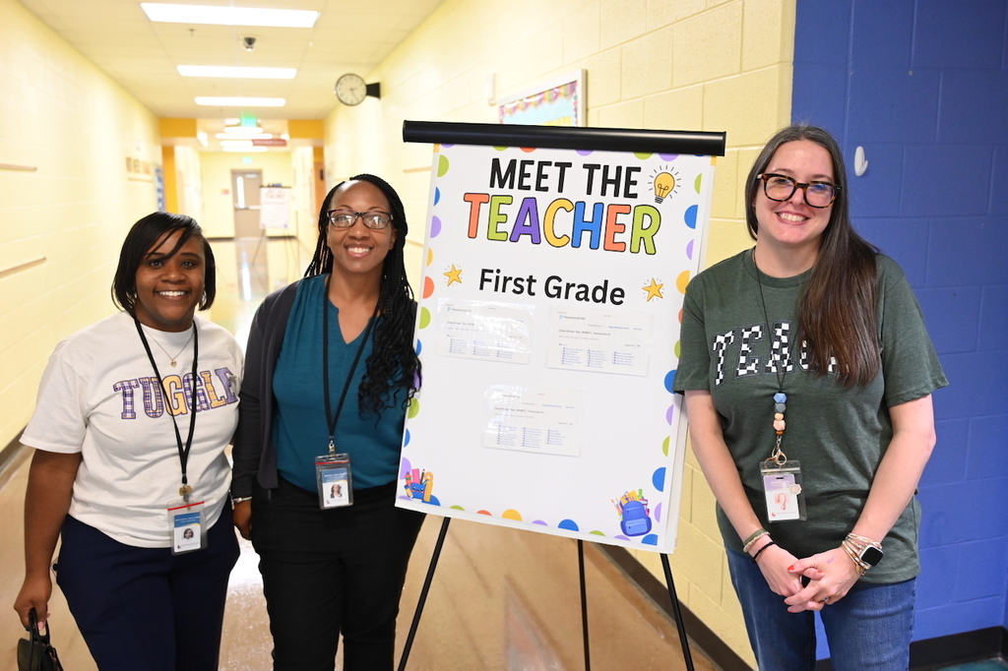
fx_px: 854
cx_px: 504
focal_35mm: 30
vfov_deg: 42.9
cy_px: 336
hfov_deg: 61.1
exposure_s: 1/60
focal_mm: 30.5
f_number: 4
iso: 3200
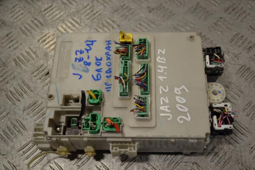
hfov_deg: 45.0
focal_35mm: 44
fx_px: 308
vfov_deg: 30.8
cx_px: 128
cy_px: 85
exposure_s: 1/80
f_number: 4.5
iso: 100
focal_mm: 29
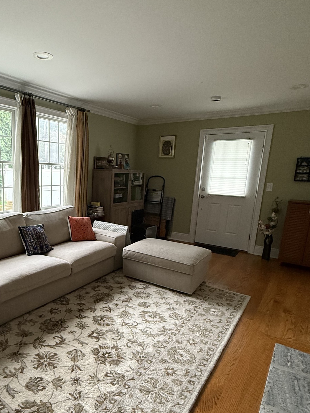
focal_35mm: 23
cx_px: 86
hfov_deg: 56.6
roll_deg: -2.0
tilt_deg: -11.1
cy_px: 227
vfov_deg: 73.7
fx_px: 275
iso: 320
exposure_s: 1/61
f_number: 2.2
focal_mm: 2.22
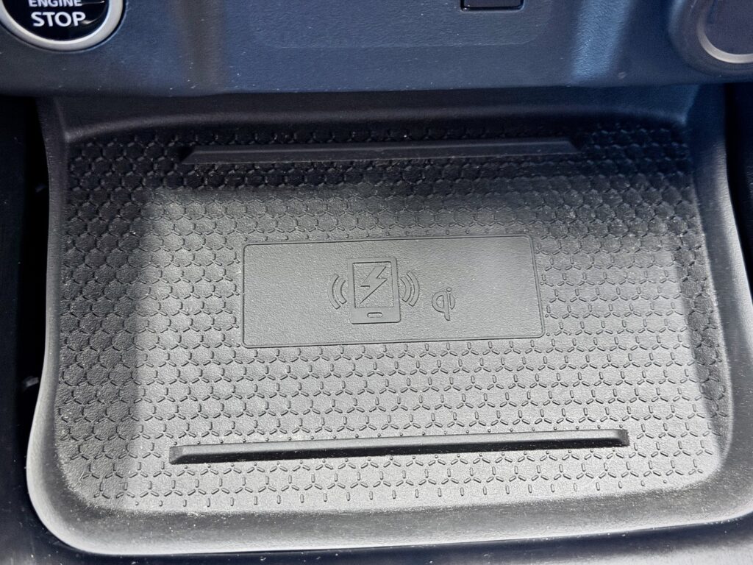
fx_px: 1044
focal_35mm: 48
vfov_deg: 30.3
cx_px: 376
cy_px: 282
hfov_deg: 39.7
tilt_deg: -54.2
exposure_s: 1/22
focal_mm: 6.76
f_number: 1.78
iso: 800
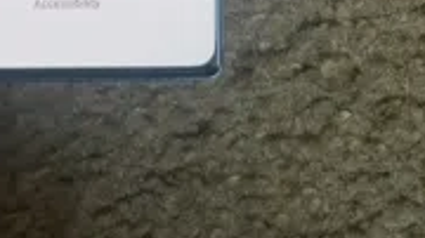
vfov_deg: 15.9
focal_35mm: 63
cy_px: -205
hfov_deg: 32.3
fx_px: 710
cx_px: 78
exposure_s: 1/60
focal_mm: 5.7
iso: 160
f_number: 1.5
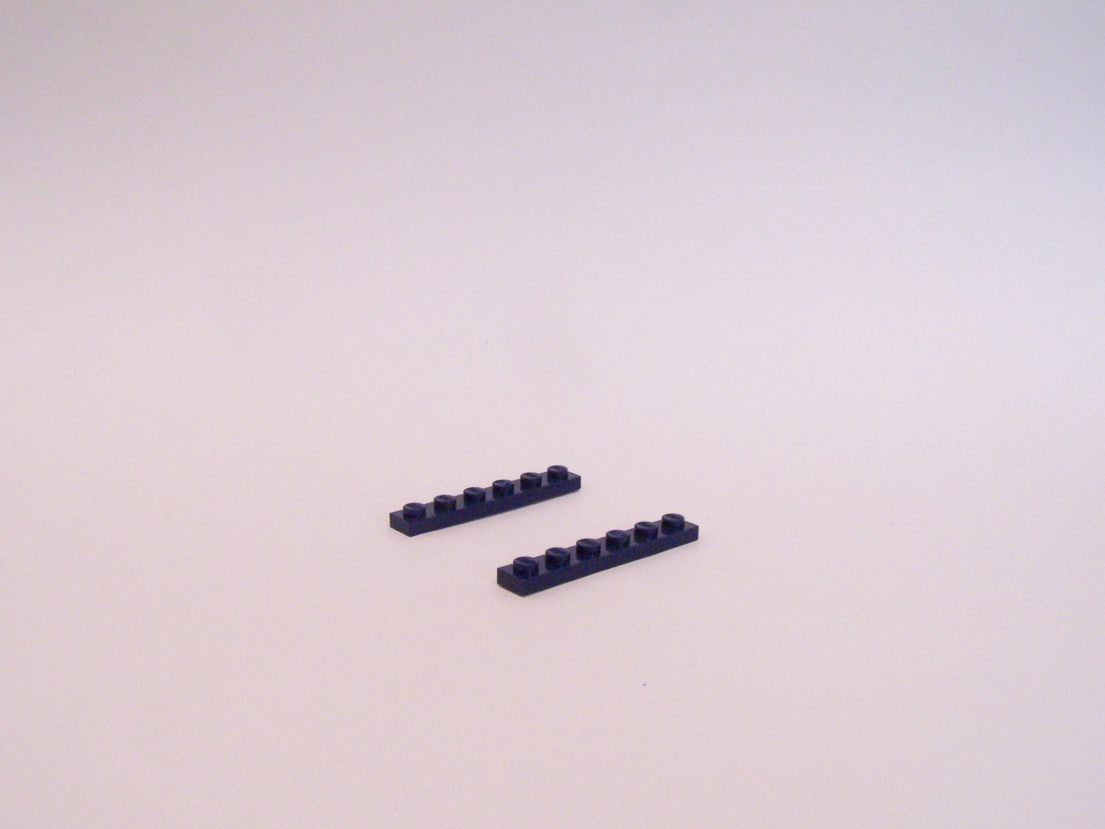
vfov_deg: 37.7
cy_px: 414
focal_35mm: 38
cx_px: 552
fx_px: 1213
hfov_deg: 49.0
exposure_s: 1/8
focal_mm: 6.3
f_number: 5.6
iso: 400
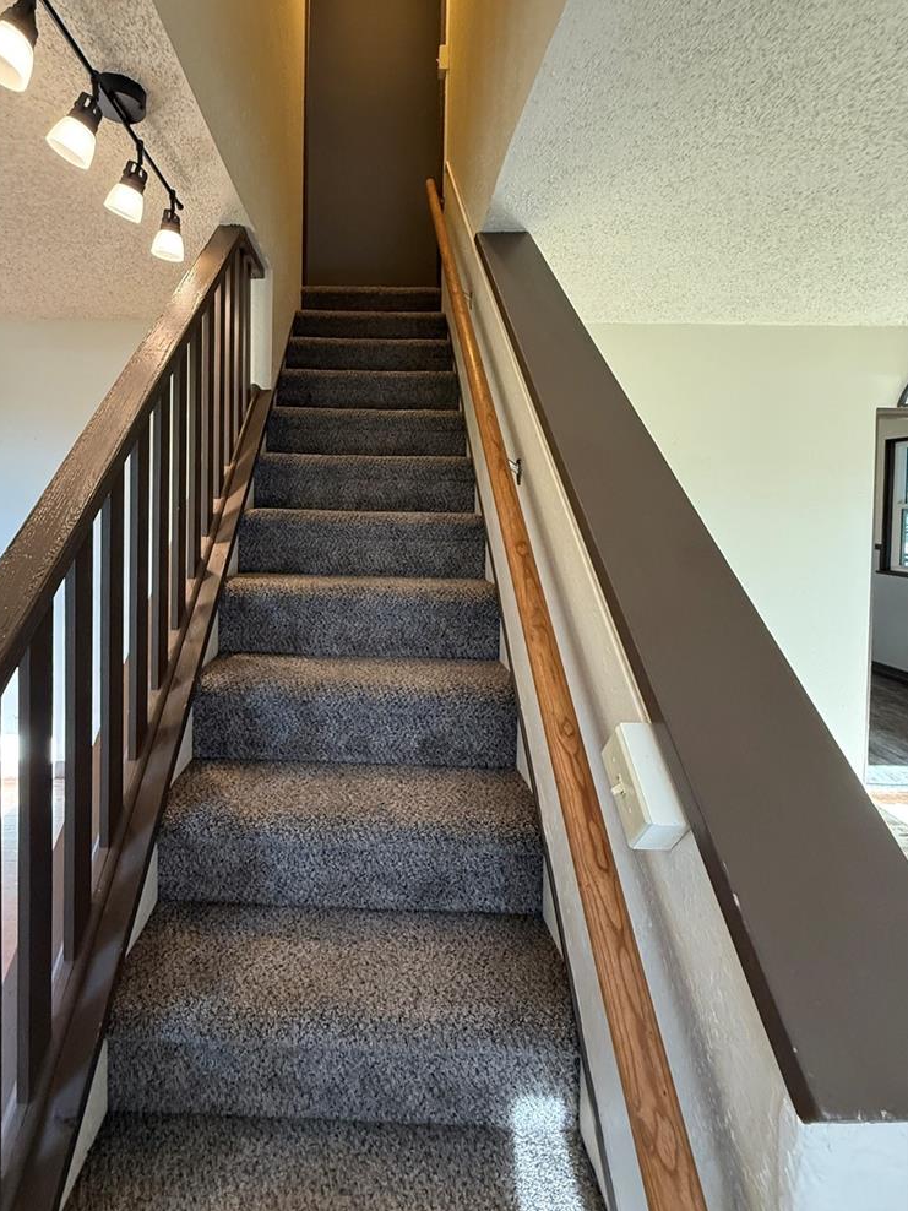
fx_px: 595
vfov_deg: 90.4
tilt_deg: -0.2
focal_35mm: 17
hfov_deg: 73.9
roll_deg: -1.3
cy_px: 518
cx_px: 360
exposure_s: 1/120
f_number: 2.2
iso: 500
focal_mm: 2.22
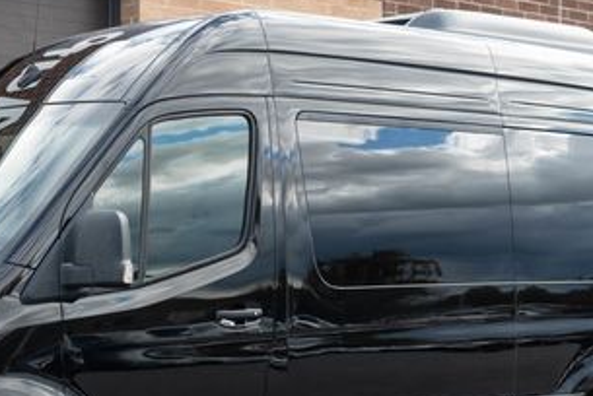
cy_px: 294
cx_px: 161
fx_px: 1451
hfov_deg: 22.9
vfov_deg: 15.5
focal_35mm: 88
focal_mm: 28
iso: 160
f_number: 4
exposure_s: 1/320
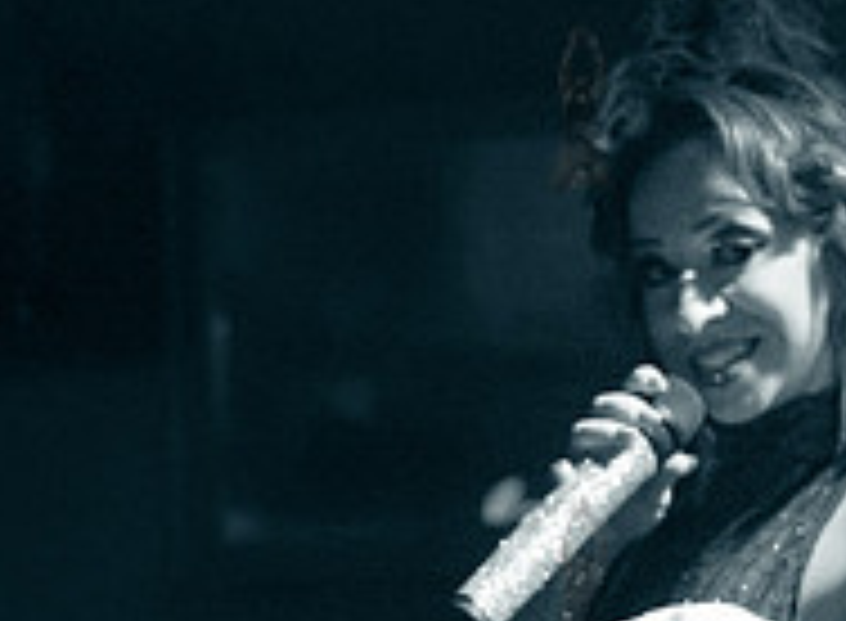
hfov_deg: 13.7
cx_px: 633
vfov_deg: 10.0
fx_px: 3517
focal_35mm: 145
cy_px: 618
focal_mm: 38
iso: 5000
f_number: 2.8
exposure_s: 1/320
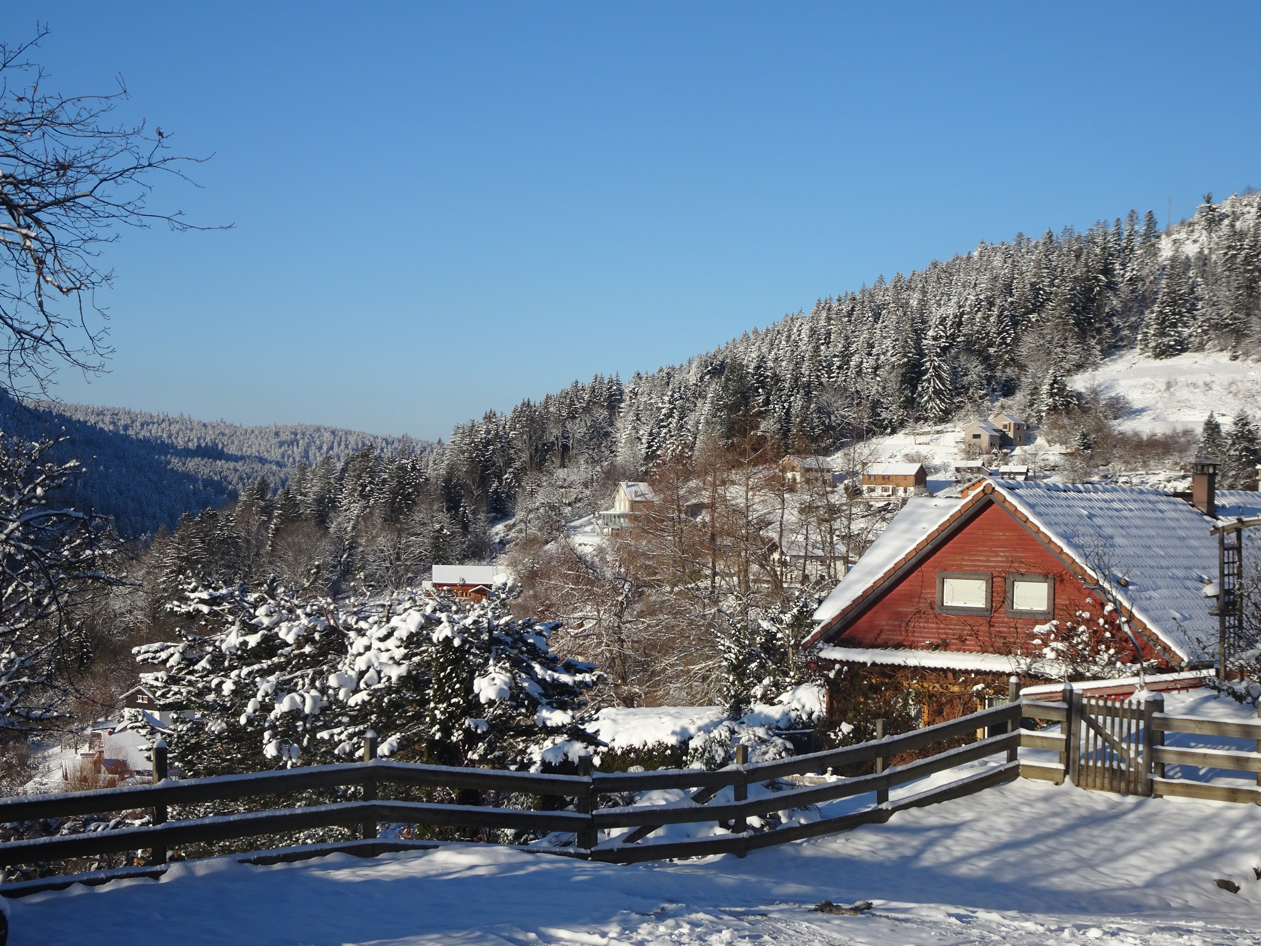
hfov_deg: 30.3
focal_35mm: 64
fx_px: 2331
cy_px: 473
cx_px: 630
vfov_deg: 22.9
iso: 80
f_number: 4.5
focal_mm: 10.95
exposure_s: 1/640
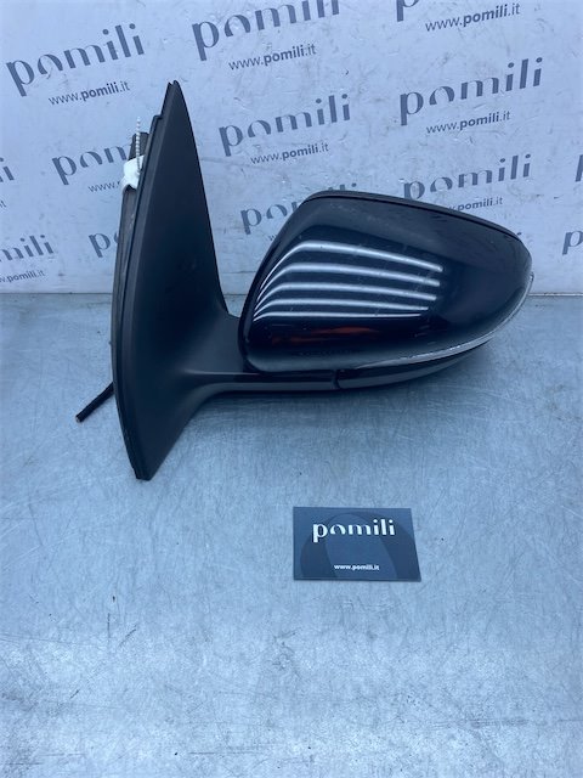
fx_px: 584
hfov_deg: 53.1
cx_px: 292
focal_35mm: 26
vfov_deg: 67.3
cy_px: 389
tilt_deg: -47.7
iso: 32
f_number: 1.8
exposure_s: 1/898
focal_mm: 4.25
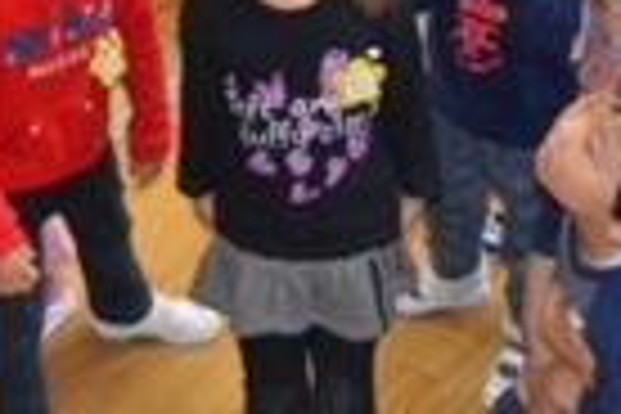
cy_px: -173
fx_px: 1656
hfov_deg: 21.2
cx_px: 302
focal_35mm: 96
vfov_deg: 13.6
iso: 1000
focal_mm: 22
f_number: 3.8
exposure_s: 1/60
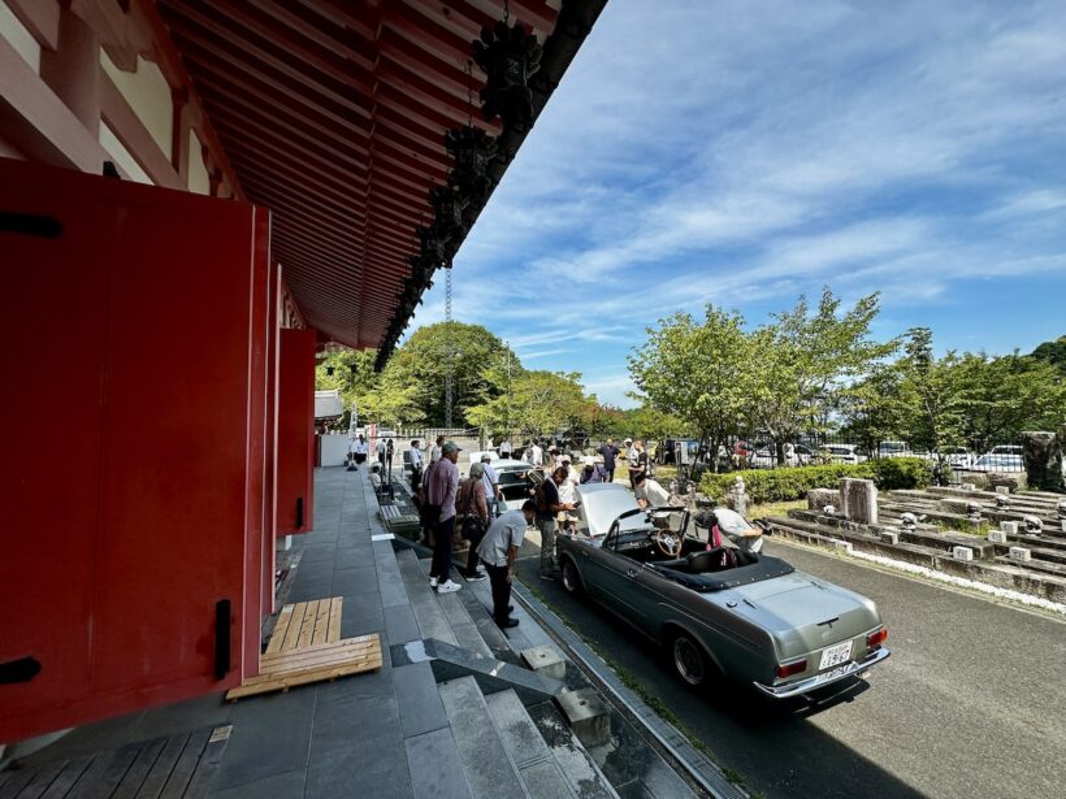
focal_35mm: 14
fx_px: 431
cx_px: 533
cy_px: 400
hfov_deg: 102.1
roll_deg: +0.6
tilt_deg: +3.5
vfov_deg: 85.7
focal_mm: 2.22
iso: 50
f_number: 2.2
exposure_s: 1/1642
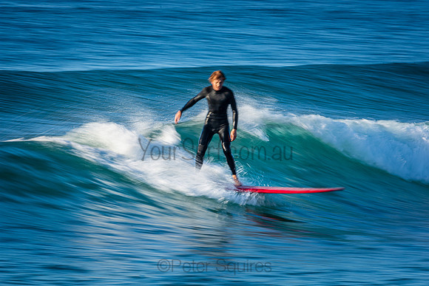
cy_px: 143
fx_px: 8939
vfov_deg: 1.8
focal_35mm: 750
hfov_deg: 2.7
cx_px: 214
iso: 100
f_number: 22
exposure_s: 1/20
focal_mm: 500
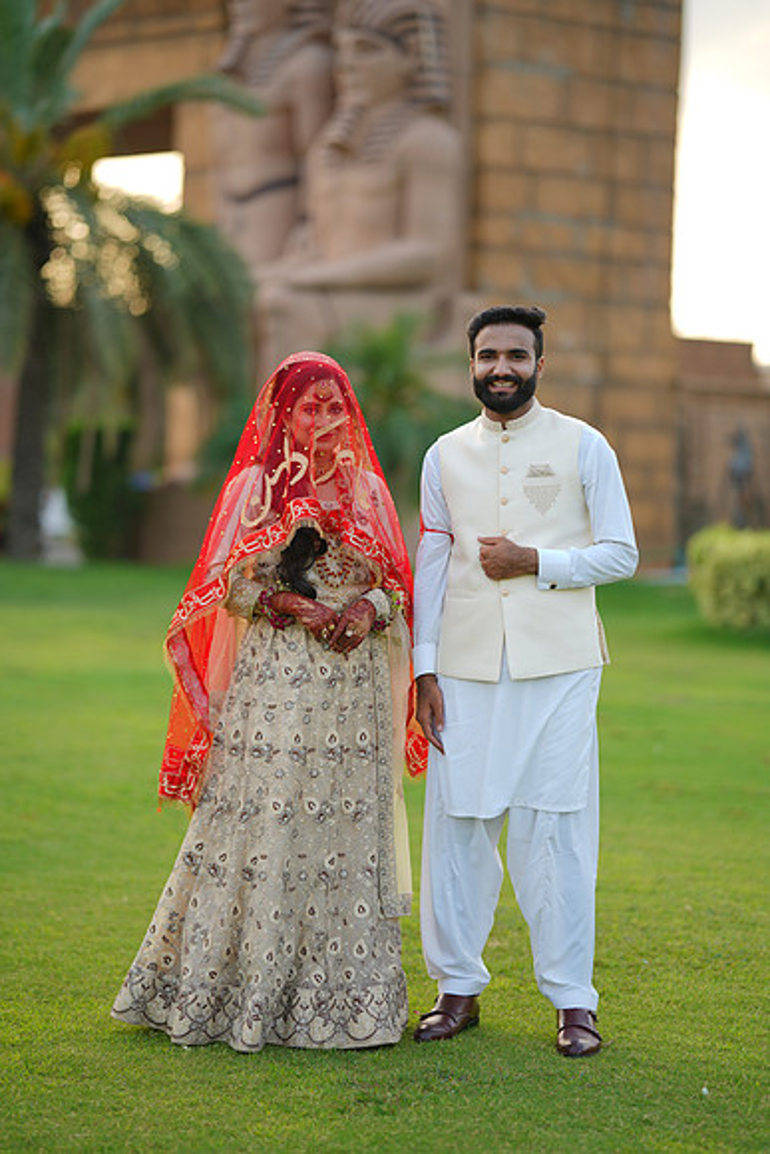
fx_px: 2725
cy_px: 577
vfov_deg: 23.9
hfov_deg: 16.1
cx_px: 385
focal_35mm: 85
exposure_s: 1/500
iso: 50
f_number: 1.4
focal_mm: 85
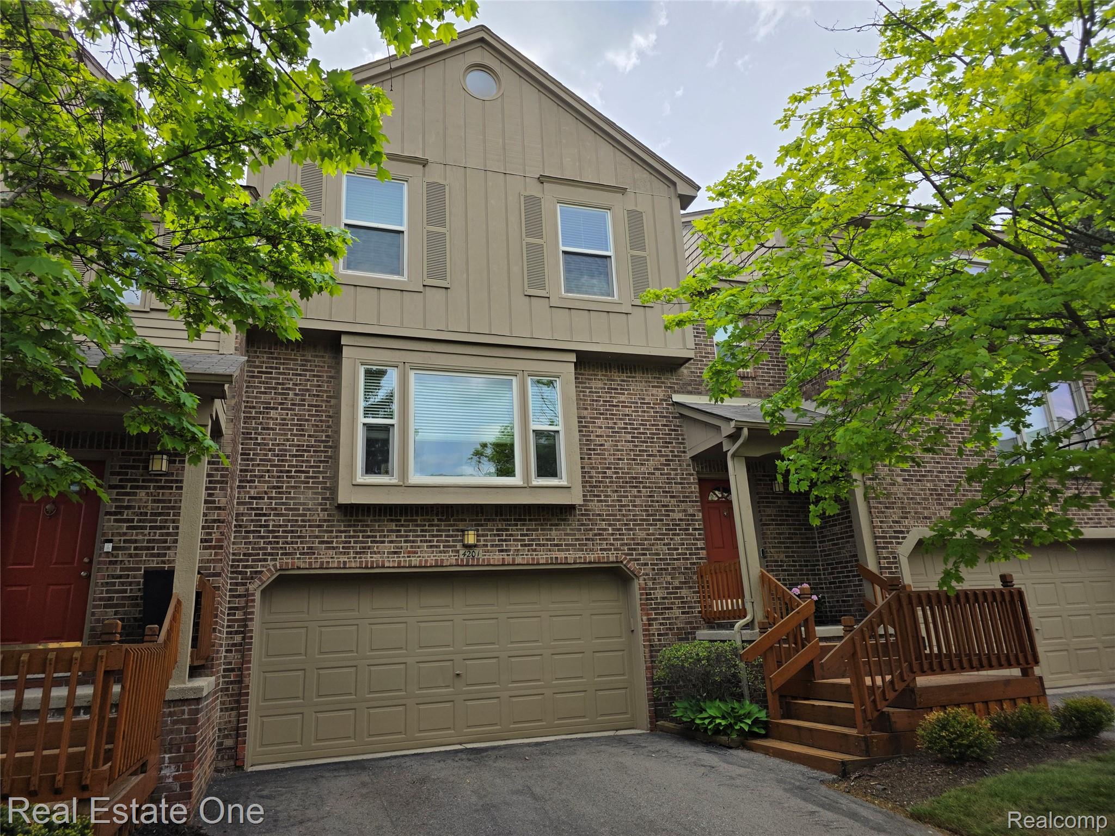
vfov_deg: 58.9
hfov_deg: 73.9
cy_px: 418
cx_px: 558
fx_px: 741
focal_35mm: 23
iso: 80
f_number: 1.7
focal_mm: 6.3
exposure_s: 1/4889
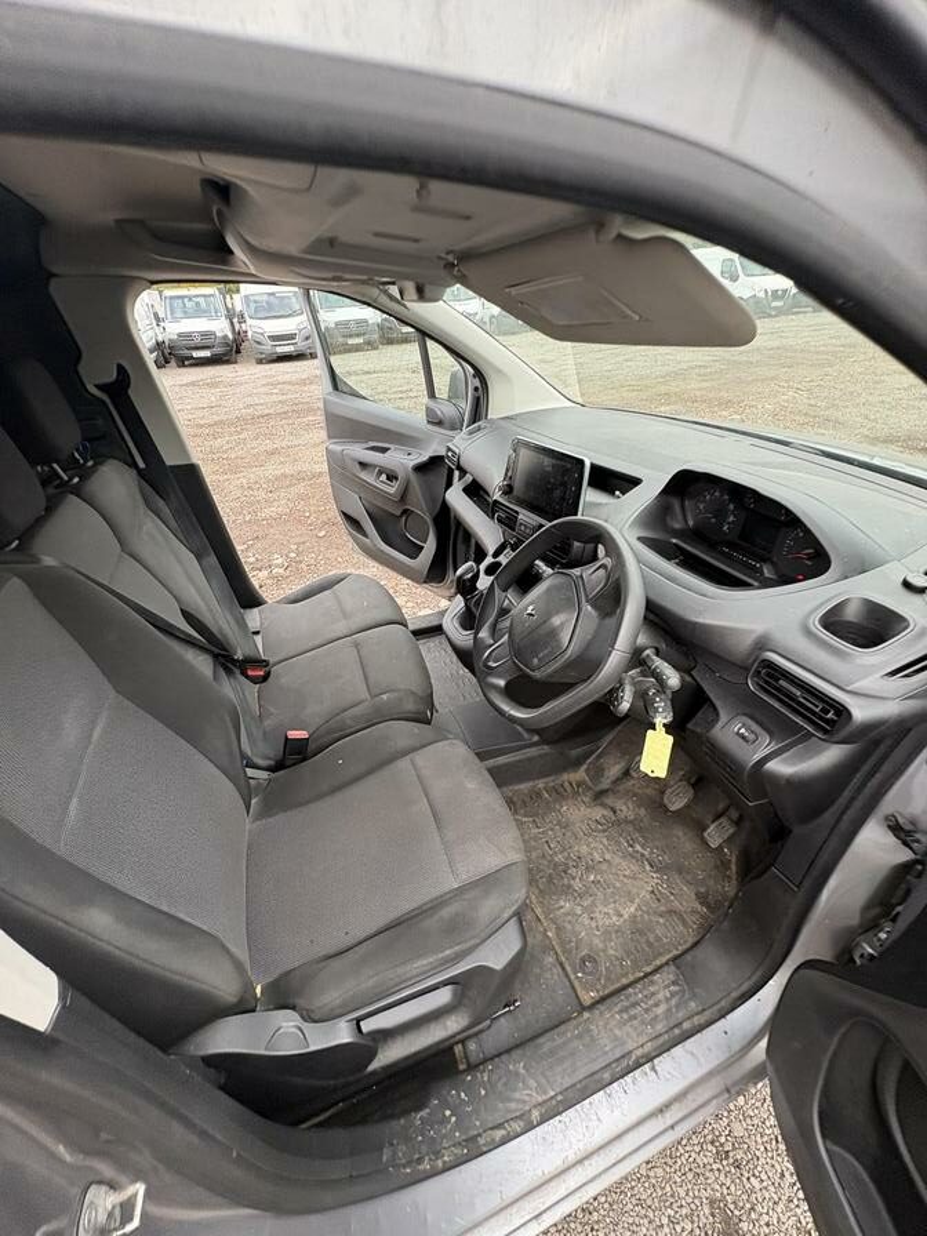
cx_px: 464
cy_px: 618
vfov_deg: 102.1
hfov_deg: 85.7
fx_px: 500
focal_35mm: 14
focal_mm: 2.22
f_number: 2.2
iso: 100
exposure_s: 1/99
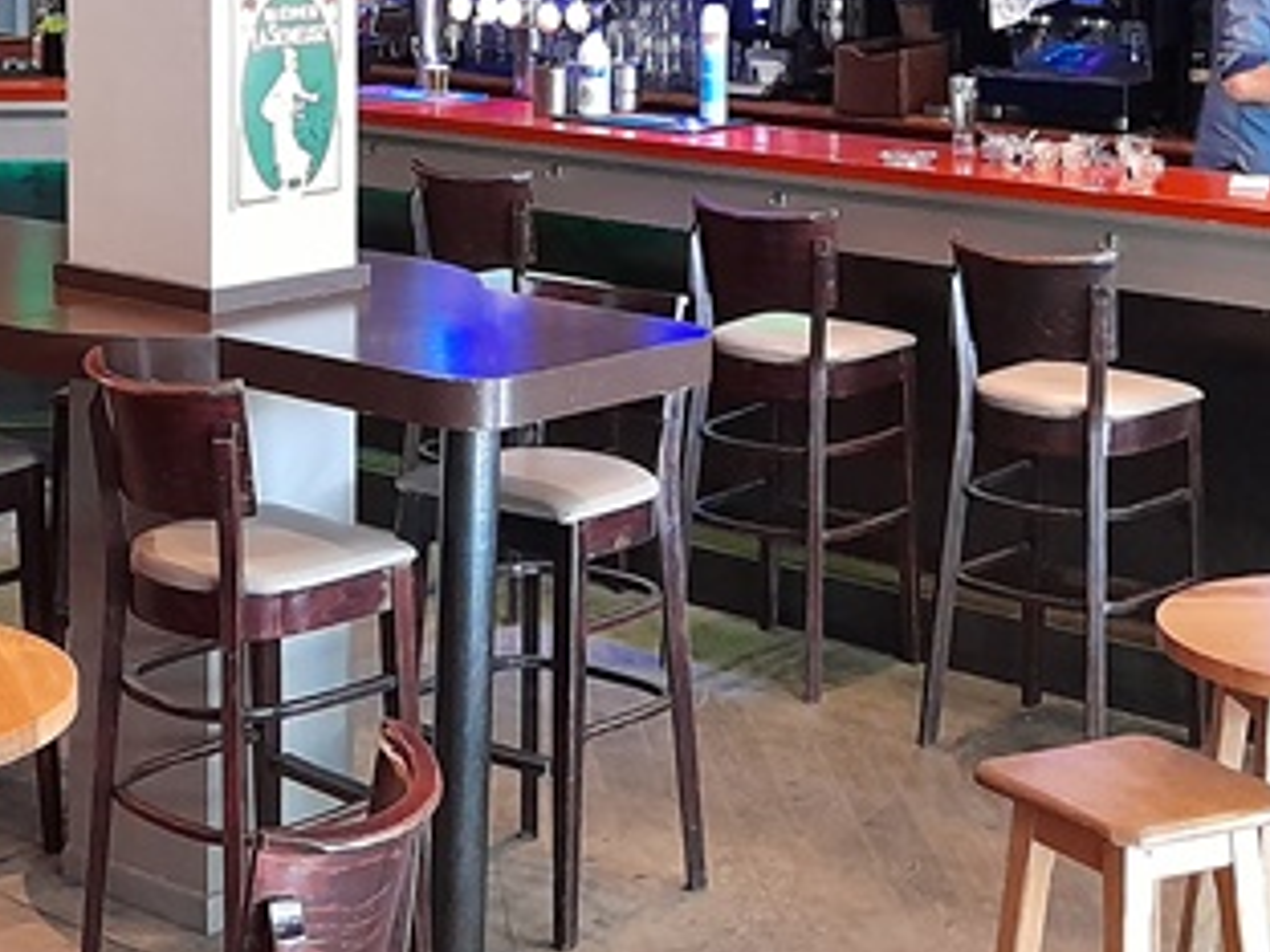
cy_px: 12
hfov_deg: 23.5
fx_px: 3008
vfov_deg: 17.6
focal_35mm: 82
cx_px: 273
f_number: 2
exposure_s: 1/33
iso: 400
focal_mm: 4.6
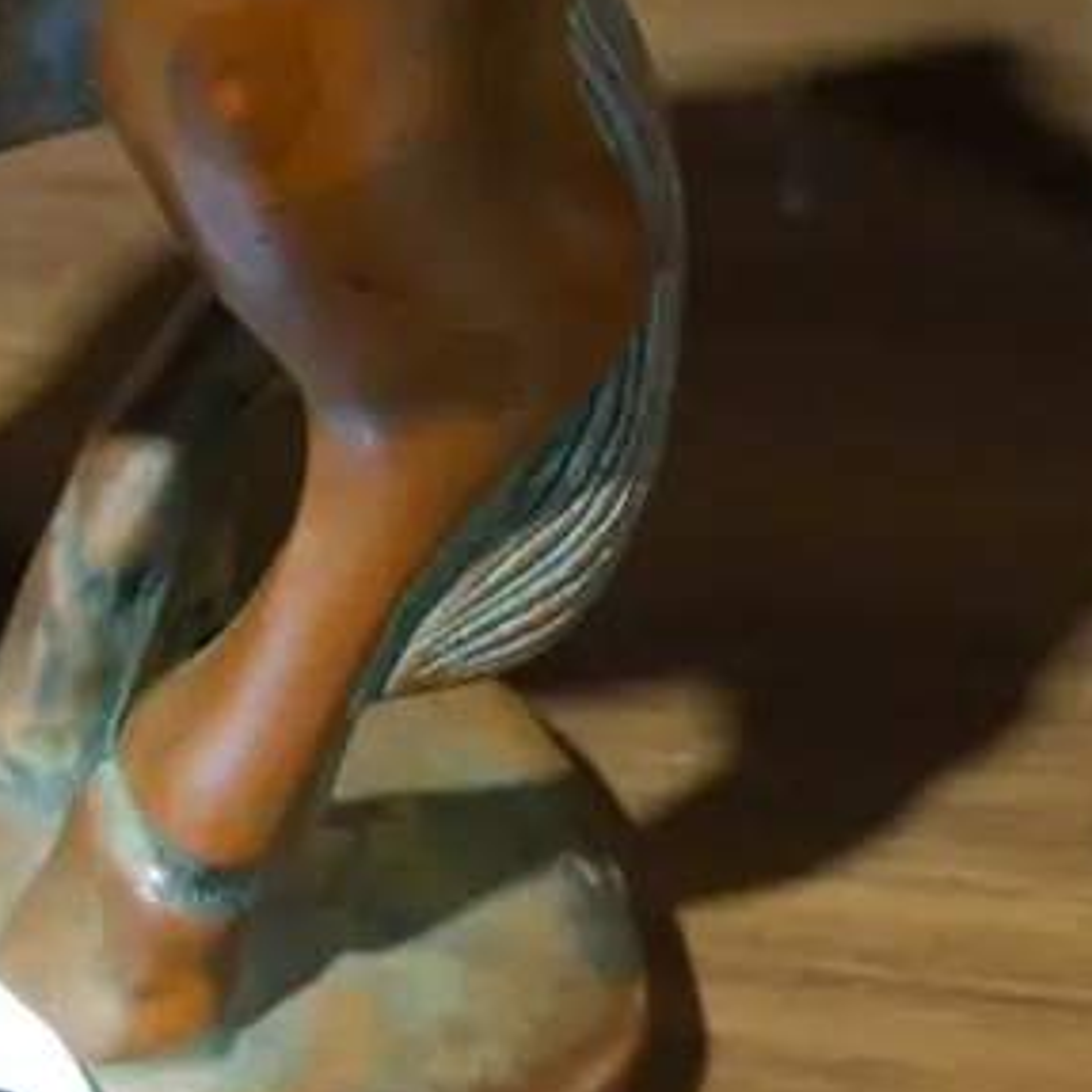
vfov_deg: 13.8
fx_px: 4497
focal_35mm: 126
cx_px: -19
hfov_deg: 13.6
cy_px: 202
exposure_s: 1/25
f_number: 10
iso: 3200
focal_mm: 20
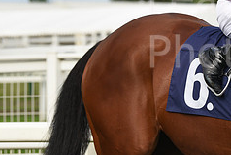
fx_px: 2112
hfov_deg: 6.2
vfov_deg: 4.2
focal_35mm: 329
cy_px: 6
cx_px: 276
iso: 400
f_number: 5.6
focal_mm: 135
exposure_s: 1/1600
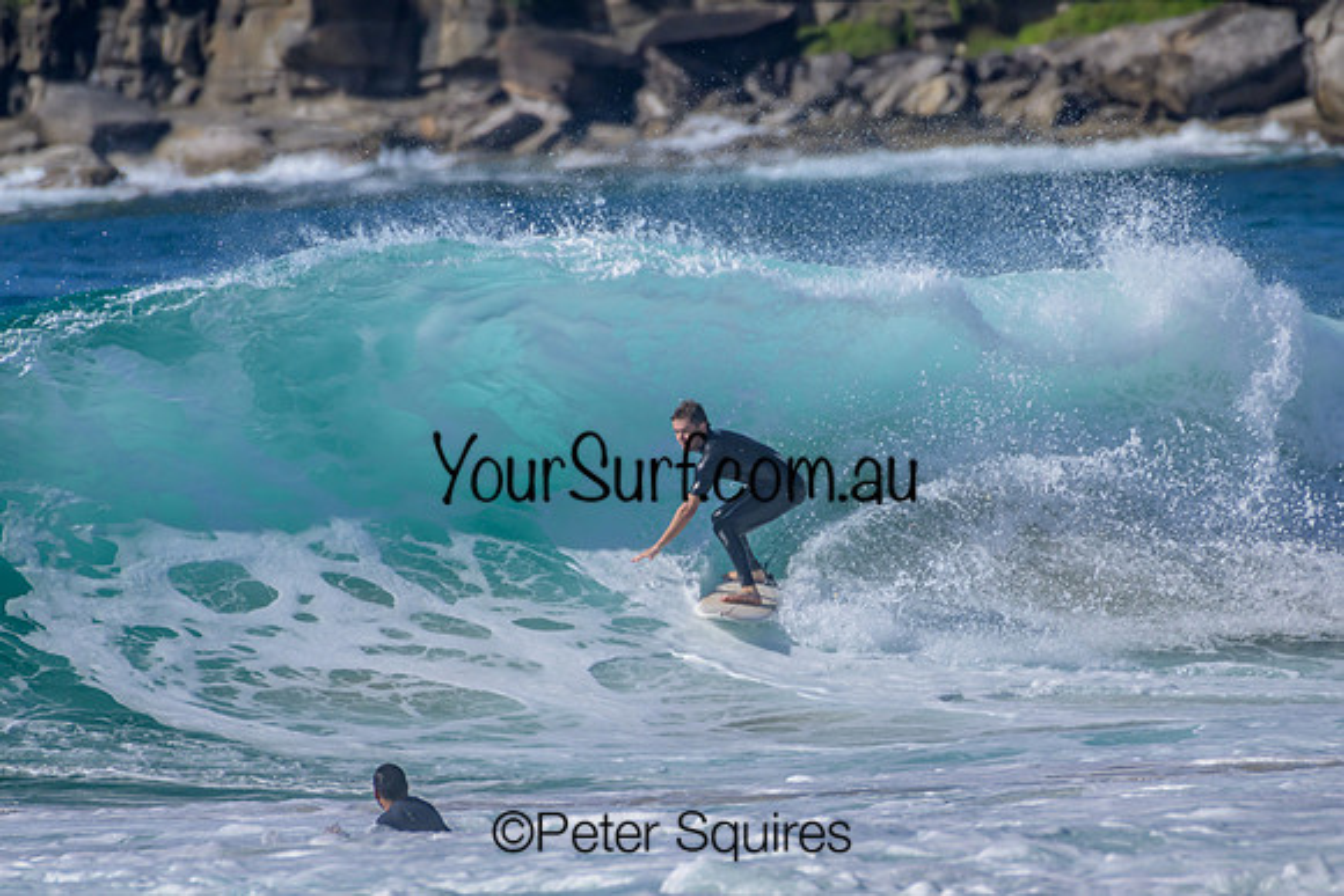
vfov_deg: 1.4
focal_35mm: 1000
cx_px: 672
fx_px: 37340
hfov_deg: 2.1
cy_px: 448
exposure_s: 1/2000
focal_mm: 1000
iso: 720
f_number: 11
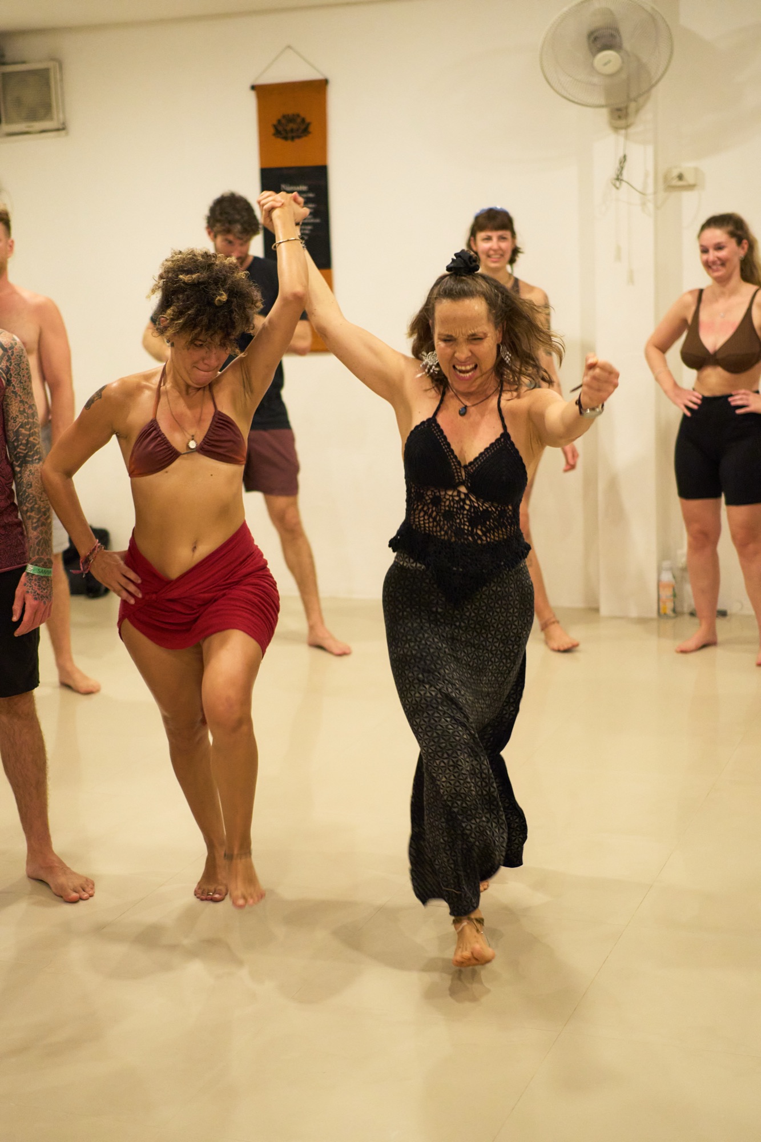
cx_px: 380
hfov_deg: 25.7
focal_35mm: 52
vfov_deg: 37.9
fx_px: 1665
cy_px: 571
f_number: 1.8
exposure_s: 1/200
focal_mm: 35
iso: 2000
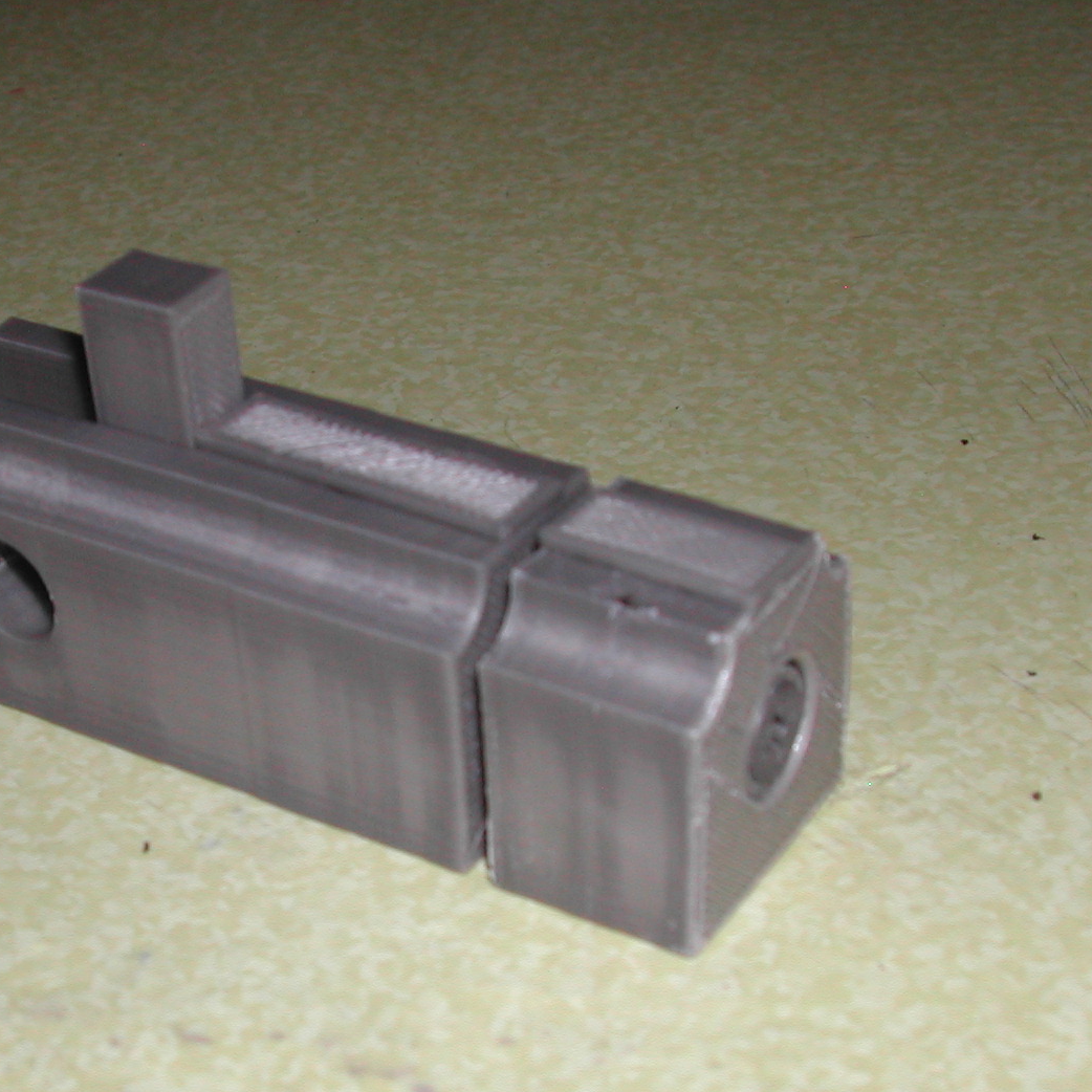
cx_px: 355
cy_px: 699
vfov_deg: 26.0
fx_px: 2356
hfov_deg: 25.9
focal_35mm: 66
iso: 100
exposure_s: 1/60
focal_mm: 8
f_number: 7.6
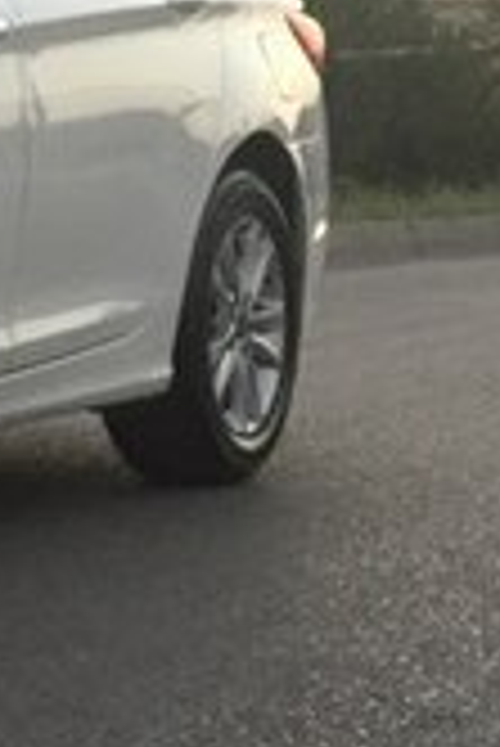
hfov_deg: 9.5
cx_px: -892
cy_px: 299
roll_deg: -1.1
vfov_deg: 17.0
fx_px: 2495
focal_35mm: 120
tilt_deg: -3.2
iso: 160
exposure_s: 1/33
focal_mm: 4.15
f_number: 2.2
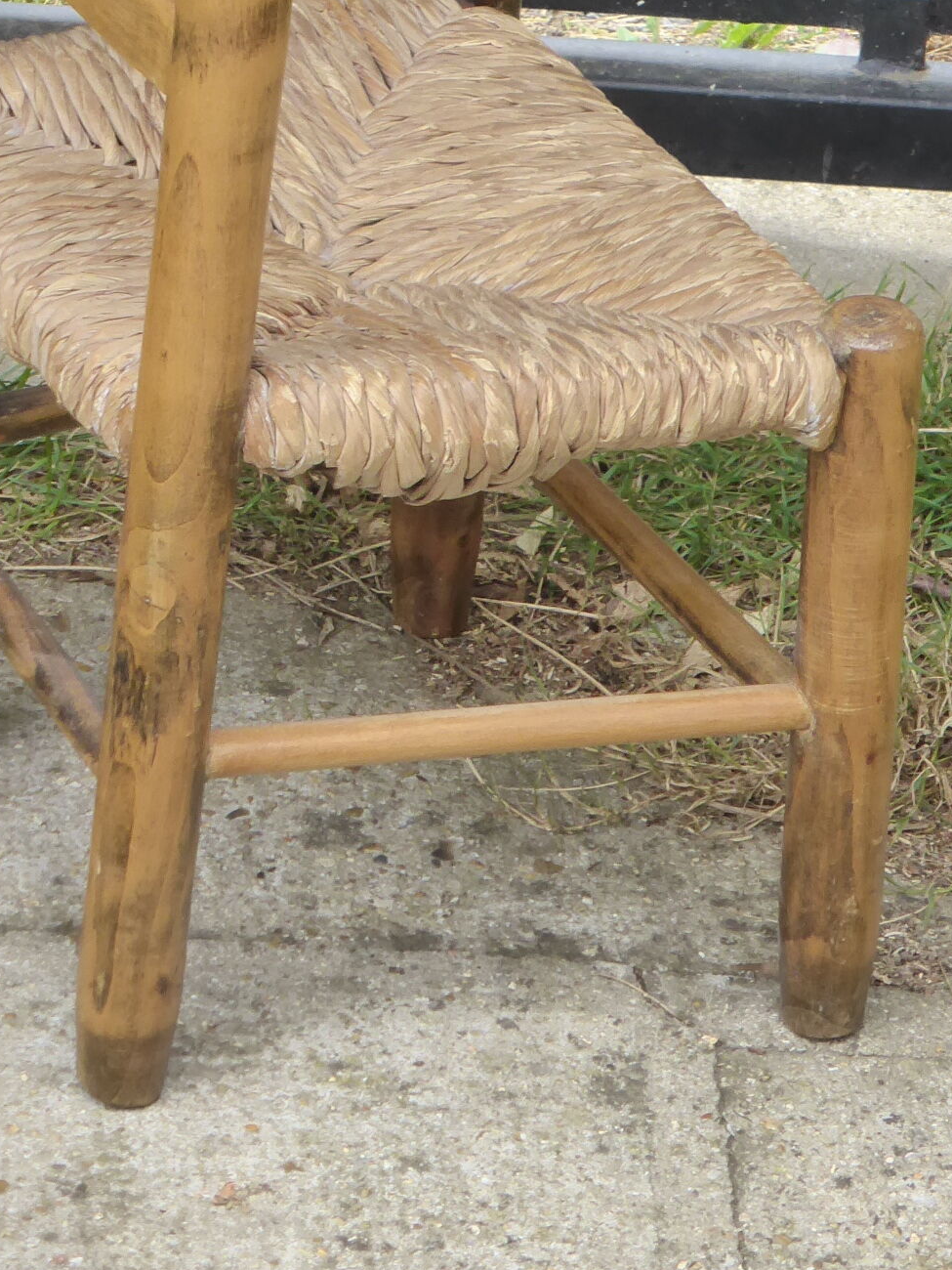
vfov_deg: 10.3
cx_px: 410
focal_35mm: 191
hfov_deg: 7.8
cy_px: 241
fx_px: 7004
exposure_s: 1/100
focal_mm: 16.1
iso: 250
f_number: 5.2
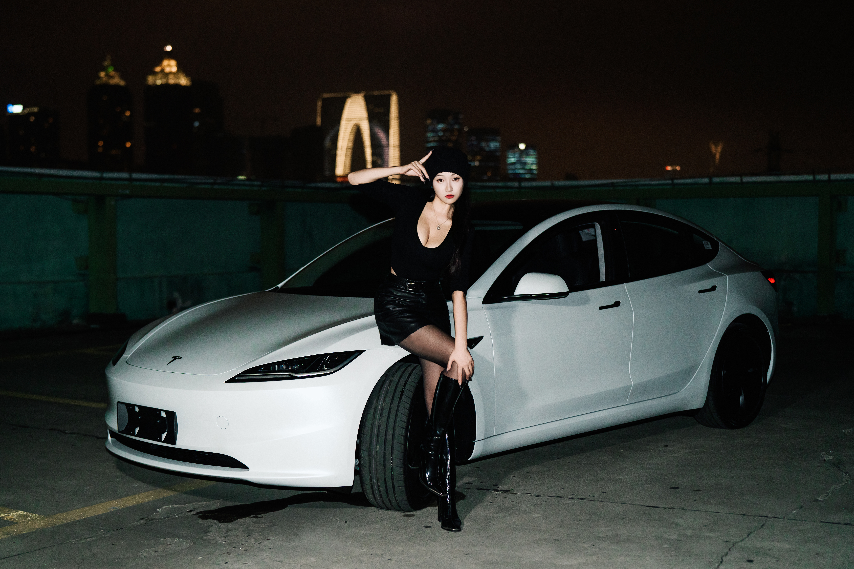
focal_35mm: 51
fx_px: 1210
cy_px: 288
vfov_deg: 26.5
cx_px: 431
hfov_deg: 38.9
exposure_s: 1/200
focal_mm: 50
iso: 1250
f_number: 2.2
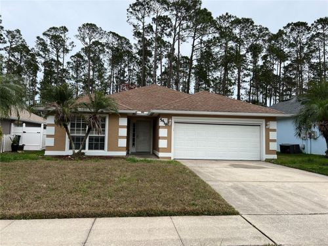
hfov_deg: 67.3
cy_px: 123
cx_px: 164
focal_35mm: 26
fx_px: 246
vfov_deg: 53.1
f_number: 1.5
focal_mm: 5.7
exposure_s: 1/1869
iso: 50
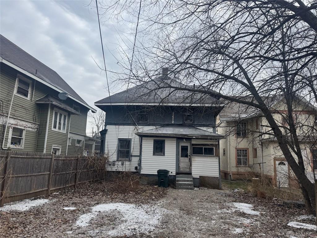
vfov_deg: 56.8
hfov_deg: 71.6
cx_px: 158
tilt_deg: +9.6
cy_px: 119
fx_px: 220
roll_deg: +0.7
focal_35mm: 24
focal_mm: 6.76
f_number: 1.78
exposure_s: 1/2331
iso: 80
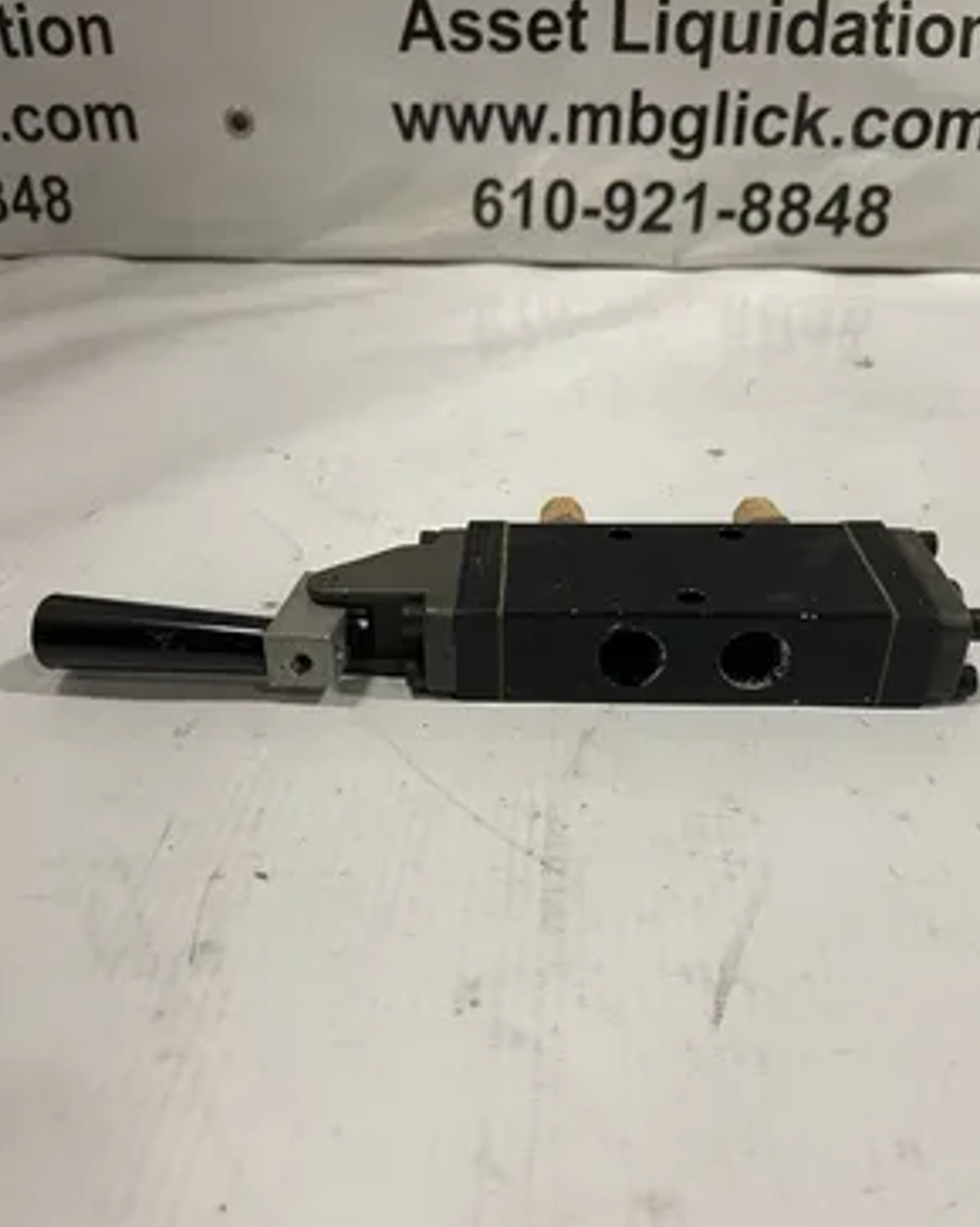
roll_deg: +0.0
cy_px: 673
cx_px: 490
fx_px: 1016
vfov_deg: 62.1
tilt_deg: -32.7
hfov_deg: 51.5
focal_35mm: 28
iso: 160
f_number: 1.6
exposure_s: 1/60
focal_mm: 4.2
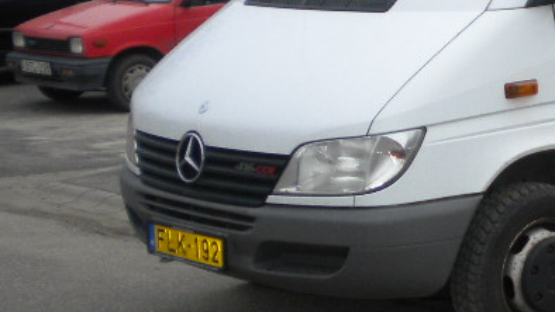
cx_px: 642
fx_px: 1458
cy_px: 77
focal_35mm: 99
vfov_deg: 12.2
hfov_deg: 20.4
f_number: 3.1
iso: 113
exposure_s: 1/538
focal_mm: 6.3
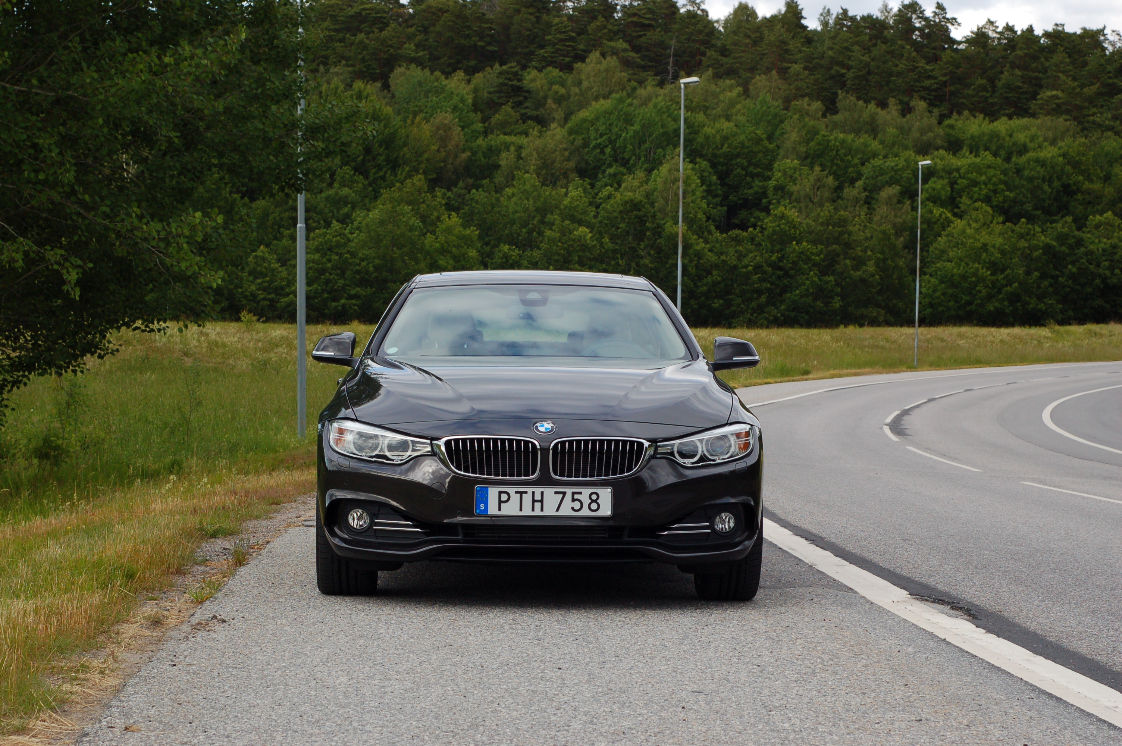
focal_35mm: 75
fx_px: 2335
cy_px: 373
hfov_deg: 27.0
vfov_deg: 18.1
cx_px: 561
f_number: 8
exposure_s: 1/320
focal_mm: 50
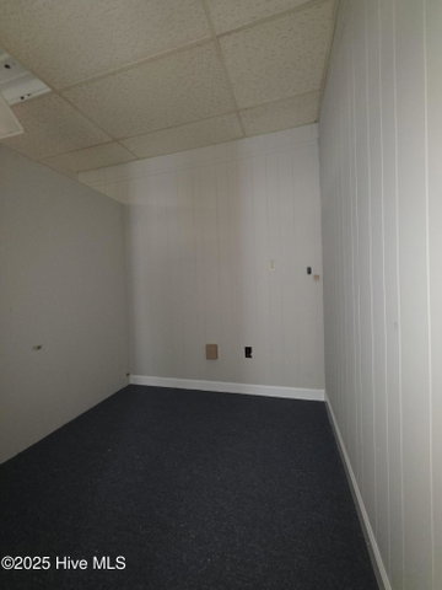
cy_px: 295
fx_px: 221
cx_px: 221
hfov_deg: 89.9
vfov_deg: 106.2
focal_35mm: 13
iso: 250
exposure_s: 1/40
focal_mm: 2.2
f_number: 1.9
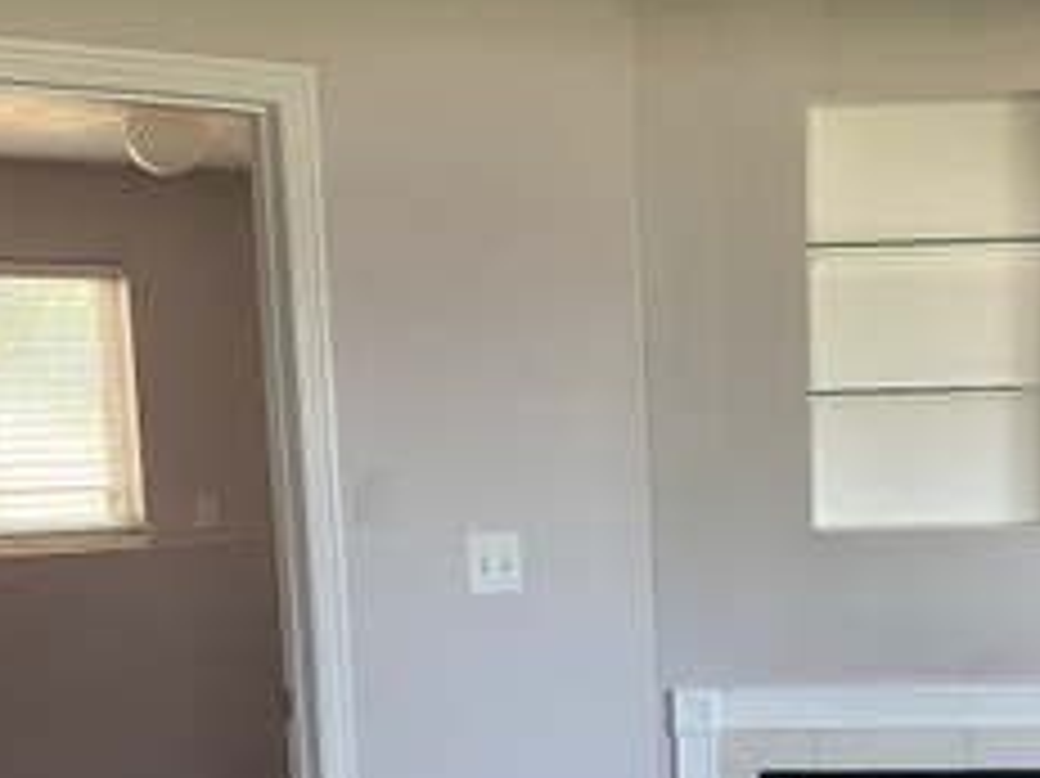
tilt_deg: -10.3
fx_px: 2162
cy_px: 809
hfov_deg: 26.7
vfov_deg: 19.7
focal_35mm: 72
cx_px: 770
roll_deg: +1.7
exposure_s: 1/60
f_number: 1.8
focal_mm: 4.25
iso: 160
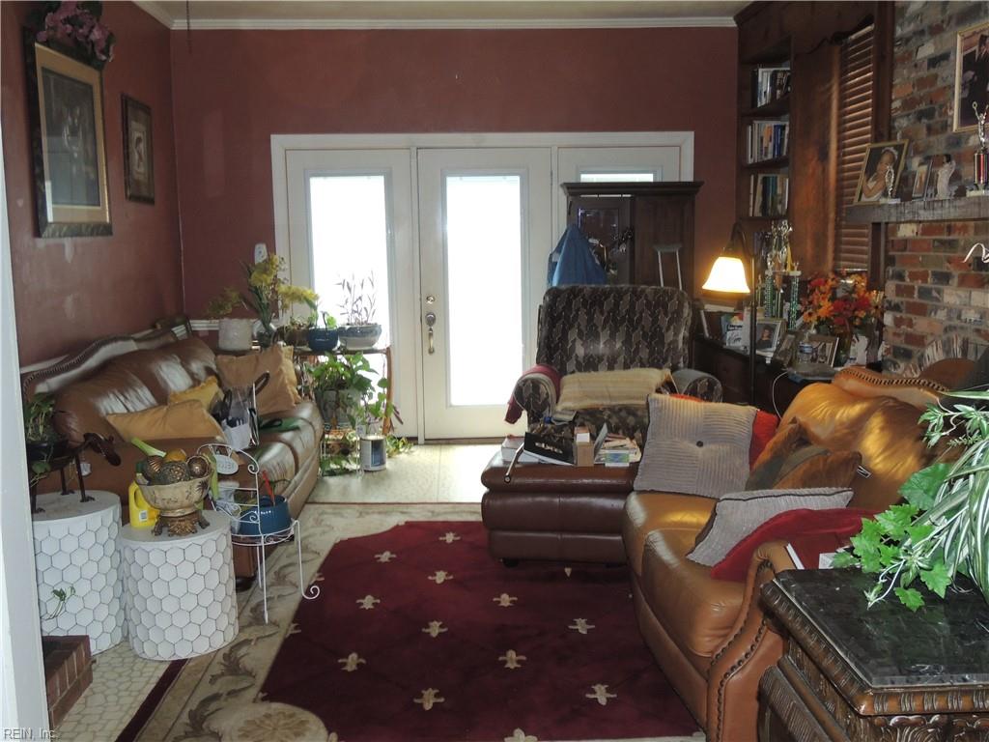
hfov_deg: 55.4
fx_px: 943
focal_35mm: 33
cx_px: 494
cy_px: 371
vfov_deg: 42.9
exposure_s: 1/50
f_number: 3.2
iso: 400
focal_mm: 5.8
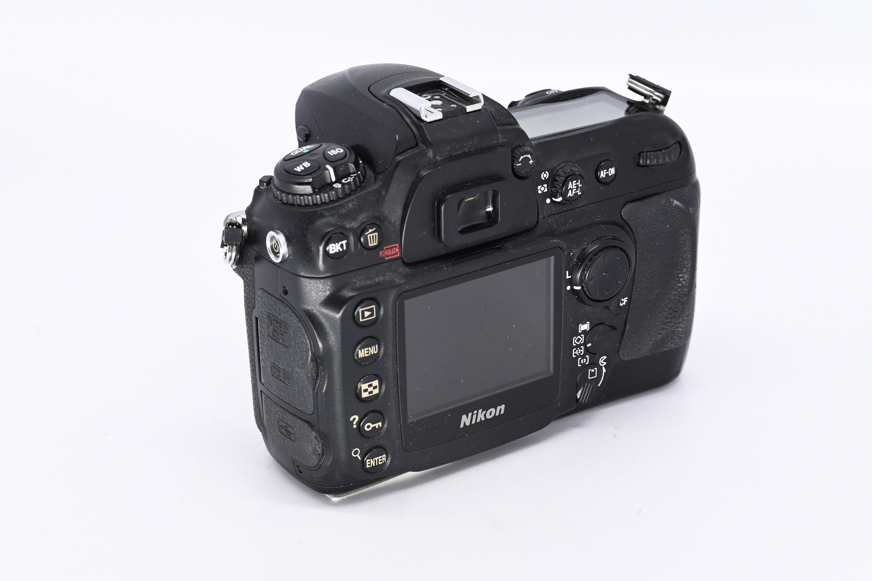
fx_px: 1962
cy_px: 290
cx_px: 436
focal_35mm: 81
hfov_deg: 25.1
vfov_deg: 16.9
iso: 500
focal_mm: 54
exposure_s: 1/160
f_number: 9
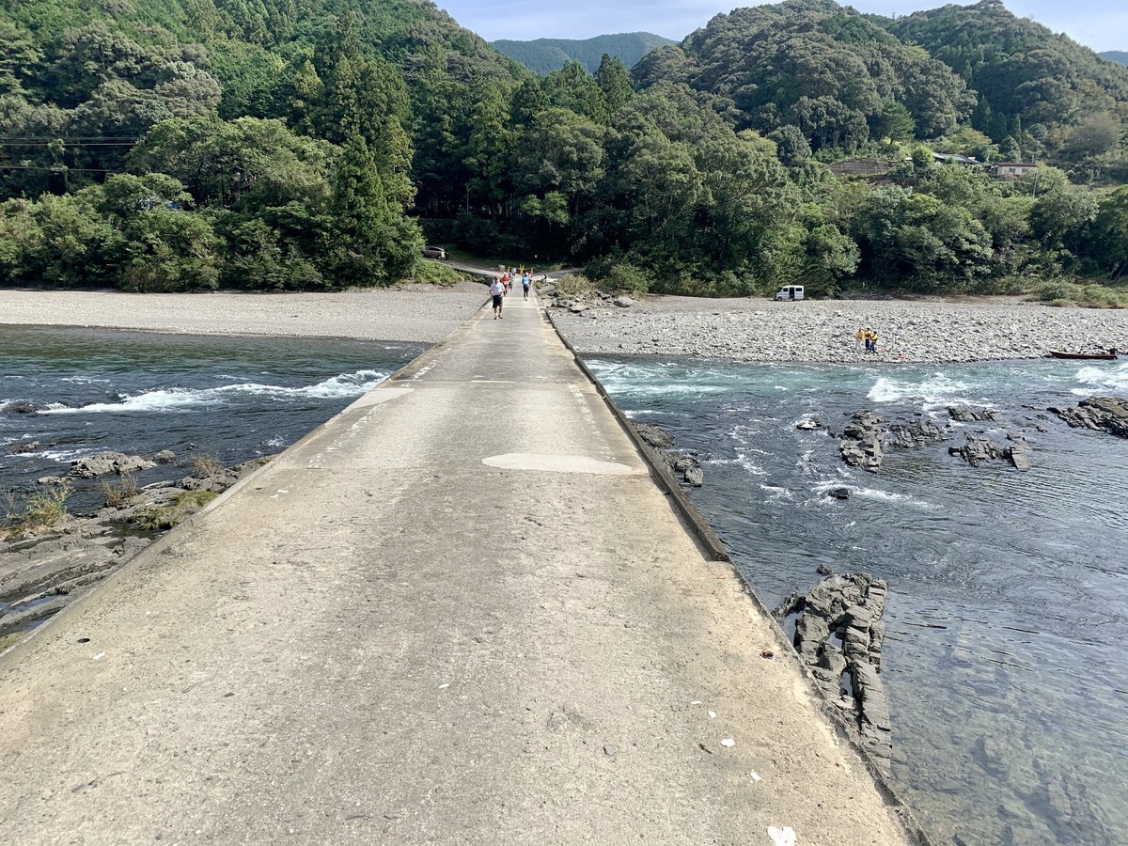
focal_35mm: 26
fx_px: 847
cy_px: 423
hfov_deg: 67.3
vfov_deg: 53.1
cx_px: 564
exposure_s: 1/1560
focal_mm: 4.25
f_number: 1.8
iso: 25
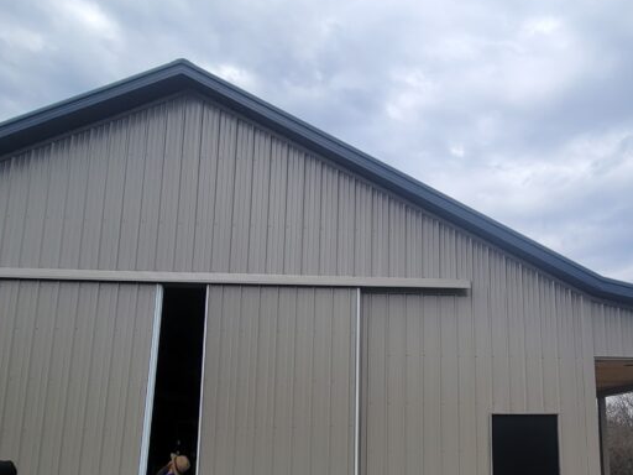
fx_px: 475
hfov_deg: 65.4
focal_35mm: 26
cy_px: 357
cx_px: 425
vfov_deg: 50.8
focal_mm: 2.2
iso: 50
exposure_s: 1/1350
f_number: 2.2
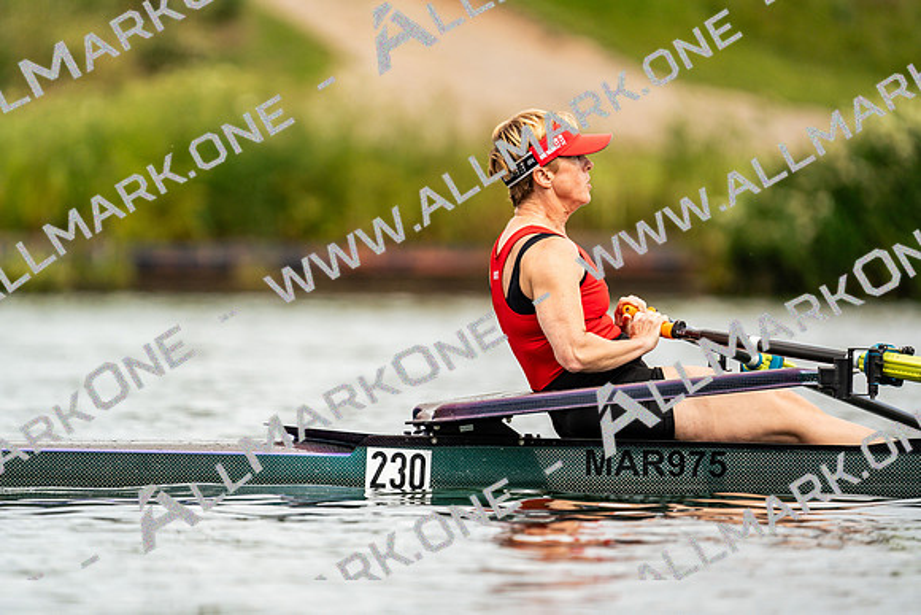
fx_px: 15353
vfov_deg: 2.3
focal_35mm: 600
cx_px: 460
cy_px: 308
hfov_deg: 3.4
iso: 500
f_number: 6.3
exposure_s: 1/2000
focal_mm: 600
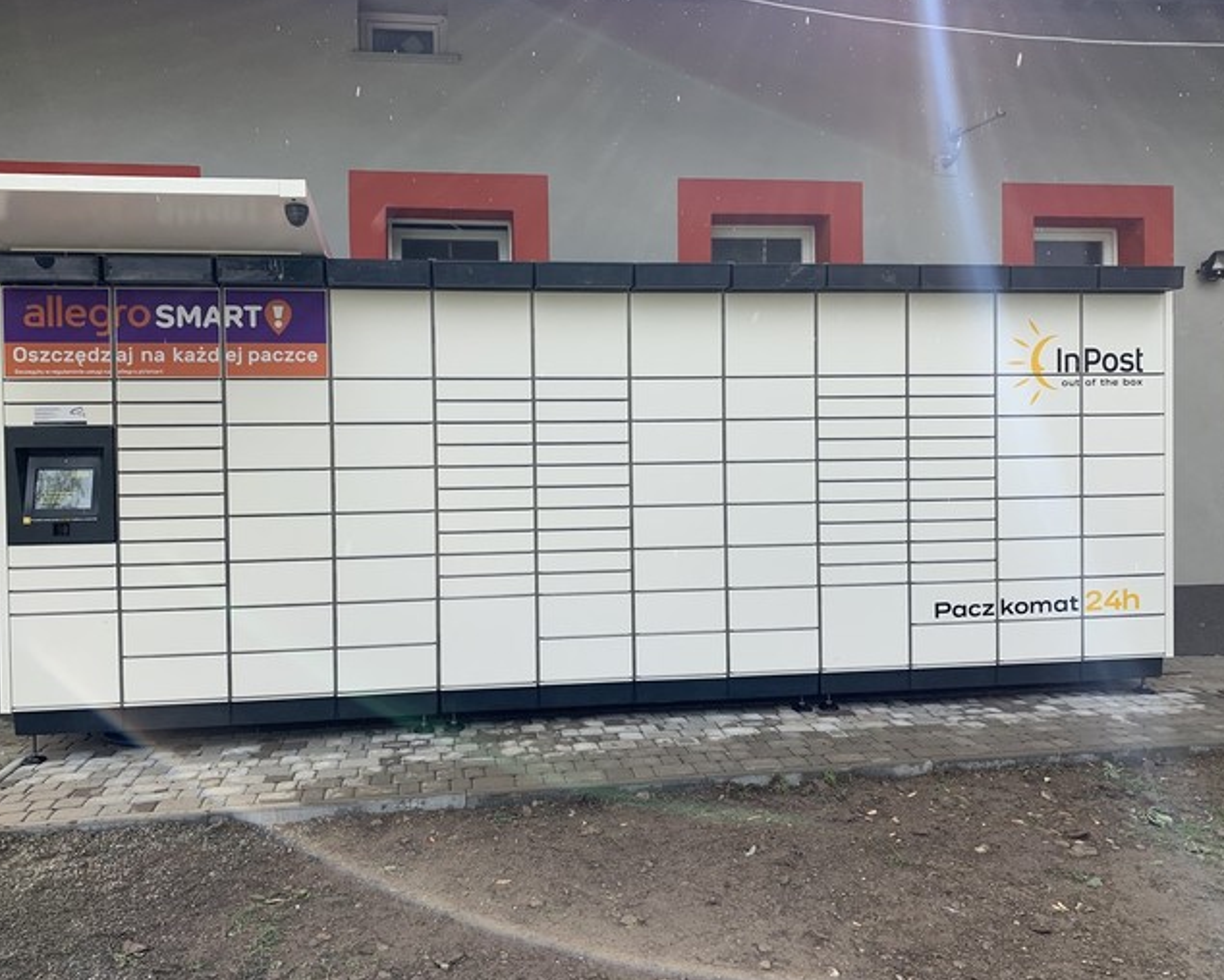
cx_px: 583
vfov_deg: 51.6
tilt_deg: +1.3
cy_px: 479
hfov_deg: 62.1
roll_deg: +1.6
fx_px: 1015
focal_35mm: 28
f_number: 1.8
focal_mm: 4.25
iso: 25
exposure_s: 1/687
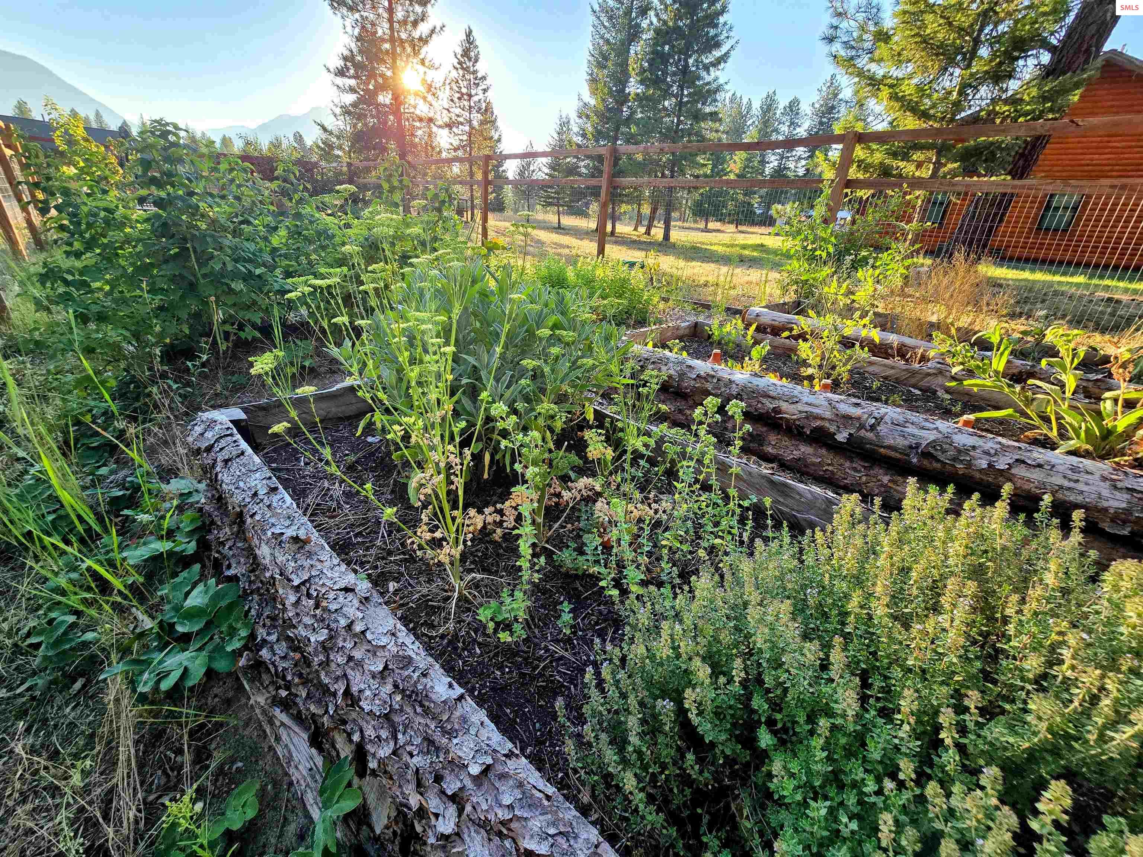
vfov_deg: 89.9
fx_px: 429
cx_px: 572
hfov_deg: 106.2
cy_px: 428
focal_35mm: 13
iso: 50
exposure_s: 1/355
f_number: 2.2
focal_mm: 2.2
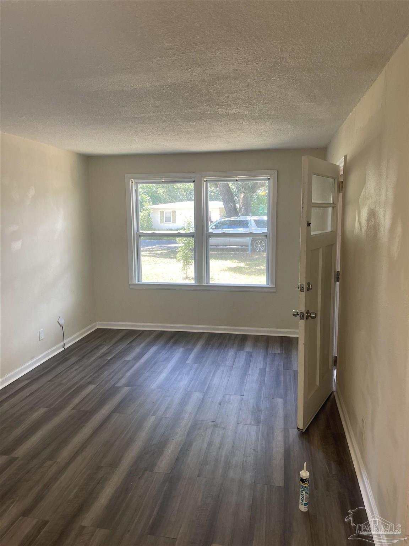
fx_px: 410
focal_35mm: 26
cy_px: 273
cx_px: 204
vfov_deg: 67.3
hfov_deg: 53.1
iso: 125
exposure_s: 1/120
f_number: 1.6
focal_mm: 5.1
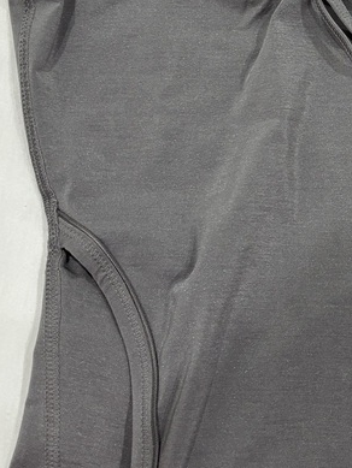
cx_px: 398
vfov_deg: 21.7
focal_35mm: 89
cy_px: 82
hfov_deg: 16.1
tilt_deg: -75.7
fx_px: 1206
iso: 100
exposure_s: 1/60
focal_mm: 5.96
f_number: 1.6
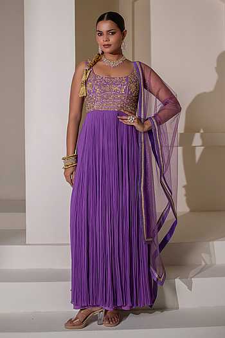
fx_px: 328
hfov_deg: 37.9
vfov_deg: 54.4
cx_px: 112
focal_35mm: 35
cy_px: 169
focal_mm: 35
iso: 400
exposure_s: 1/320
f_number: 2.8
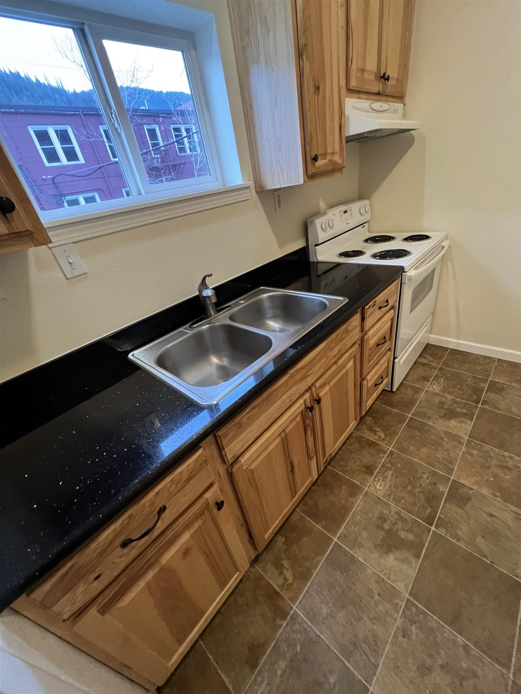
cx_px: 260
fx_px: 261
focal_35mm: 13
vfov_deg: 106.2
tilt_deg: -29.4
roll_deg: +8.4
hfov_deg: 89.9
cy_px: 347
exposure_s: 1/60
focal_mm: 1.57
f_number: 1.8
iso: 500
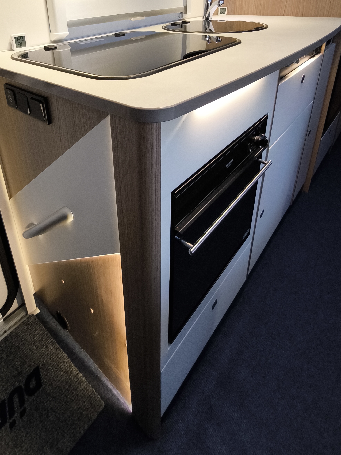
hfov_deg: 58.2
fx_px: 302
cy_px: 116
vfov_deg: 69.2
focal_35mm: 23
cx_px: 129
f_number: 2.2
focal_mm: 1.91
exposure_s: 1/33.3
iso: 500
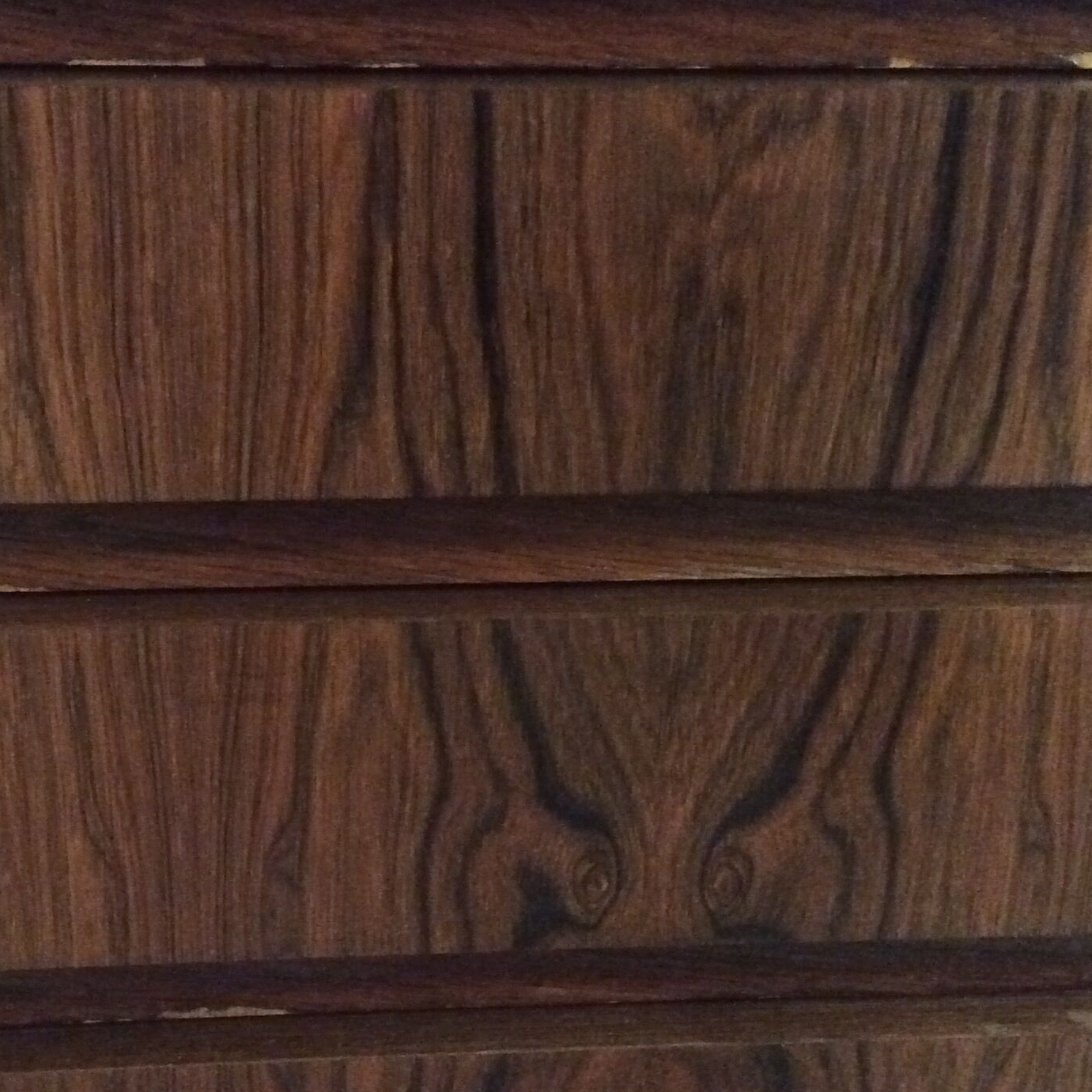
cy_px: 565
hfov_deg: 32.0
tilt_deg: -21.7
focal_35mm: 53
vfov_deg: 32.2
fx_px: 1892
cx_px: 376
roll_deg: -0.6
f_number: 2.4
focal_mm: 3.3
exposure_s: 1/17
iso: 800
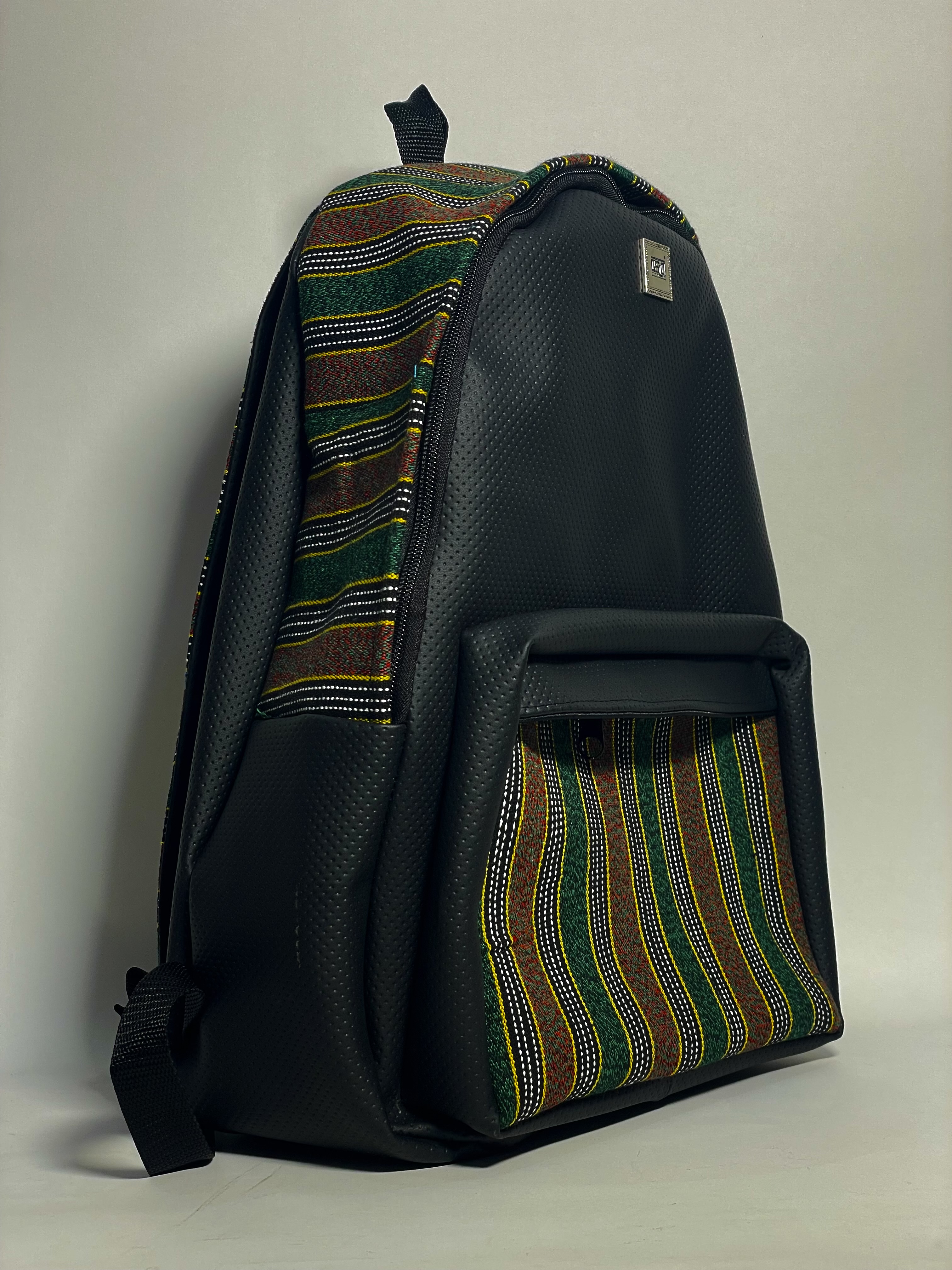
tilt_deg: +0.4
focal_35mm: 52
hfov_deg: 28.0
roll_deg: +0.4
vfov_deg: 36.8
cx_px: 476
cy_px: 635
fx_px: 1907
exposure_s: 1/99
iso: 32
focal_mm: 6
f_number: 2
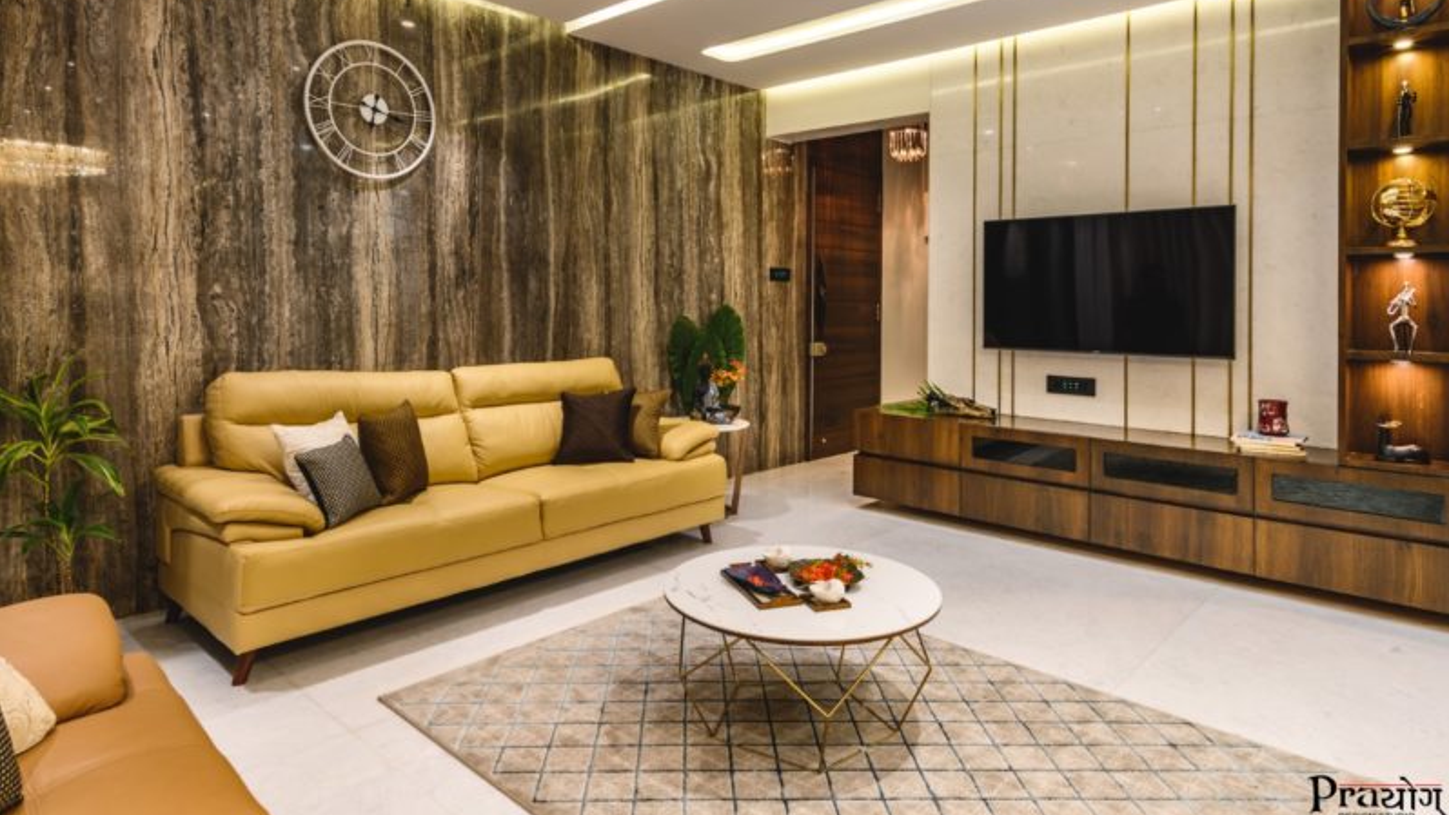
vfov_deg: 53.4
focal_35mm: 21
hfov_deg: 83.8
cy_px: 340
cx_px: 724
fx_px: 807
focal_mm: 20
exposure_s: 1/2.5
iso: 100
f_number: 8
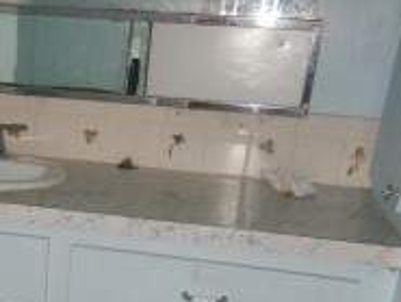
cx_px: 35
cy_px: 358
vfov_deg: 21.7
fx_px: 730
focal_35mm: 63
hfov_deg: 29.4
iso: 200
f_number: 2.8
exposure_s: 1/30
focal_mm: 4.7
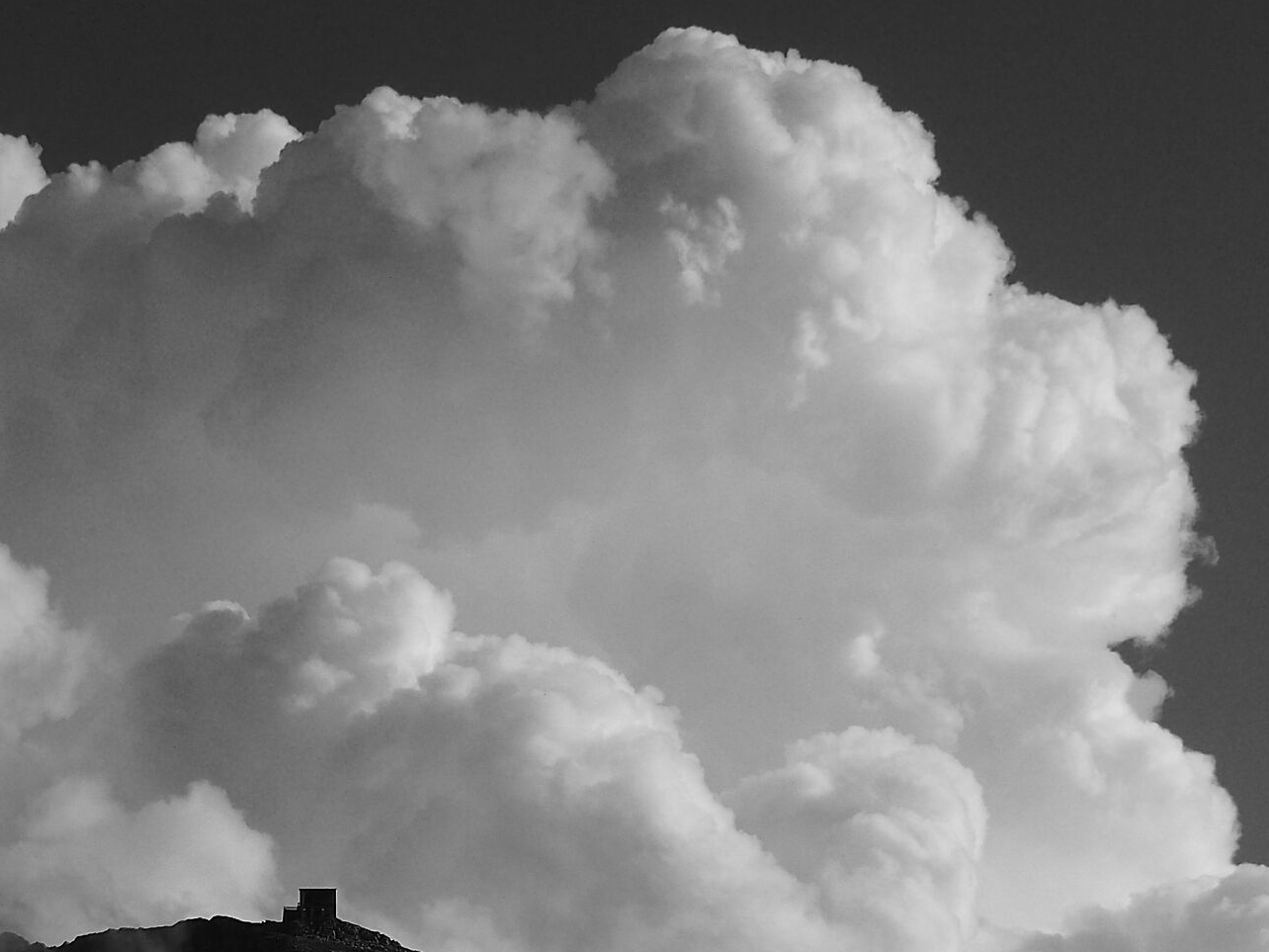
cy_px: 876
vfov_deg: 16.9
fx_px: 3153
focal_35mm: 86
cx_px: 323
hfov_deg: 22.6
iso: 100
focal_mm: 9.8
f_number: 5
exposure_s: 1/1600
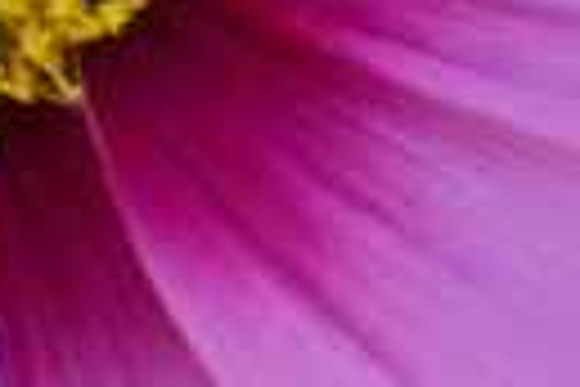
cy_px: -68
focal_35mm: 1009
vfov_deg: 1.4
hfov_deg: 2.0
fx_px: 16254
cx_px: -926
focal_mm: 85
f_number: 6.3
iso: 200
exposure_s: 1/160
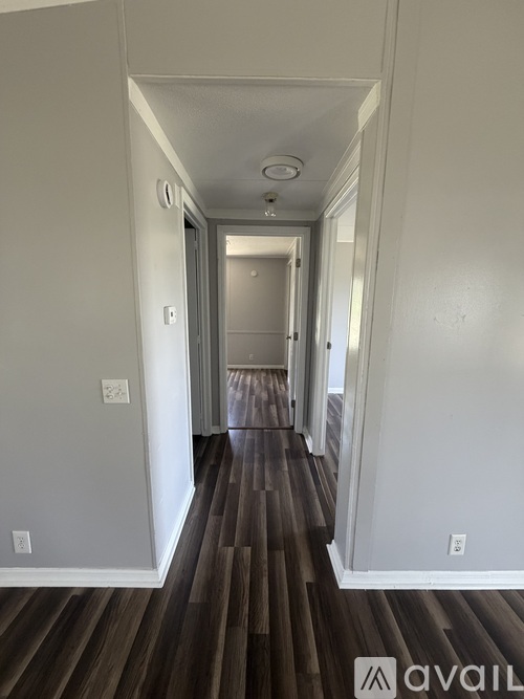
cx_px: 262
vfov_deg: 102.1
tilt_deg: -10.2
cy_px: 350
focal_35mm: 14
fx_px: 283
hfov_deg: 85.7
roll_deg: +0.2
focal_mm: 2.22
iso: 320
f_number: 2.2
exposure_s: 1/121
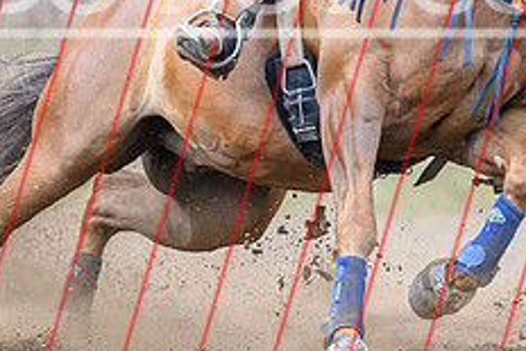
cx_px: 268
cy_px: 13
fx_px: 8172
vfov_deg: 2.5
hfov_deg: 3.7
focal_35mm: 559
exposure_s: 1/1600
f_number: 2.8
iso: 1400
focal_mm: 160
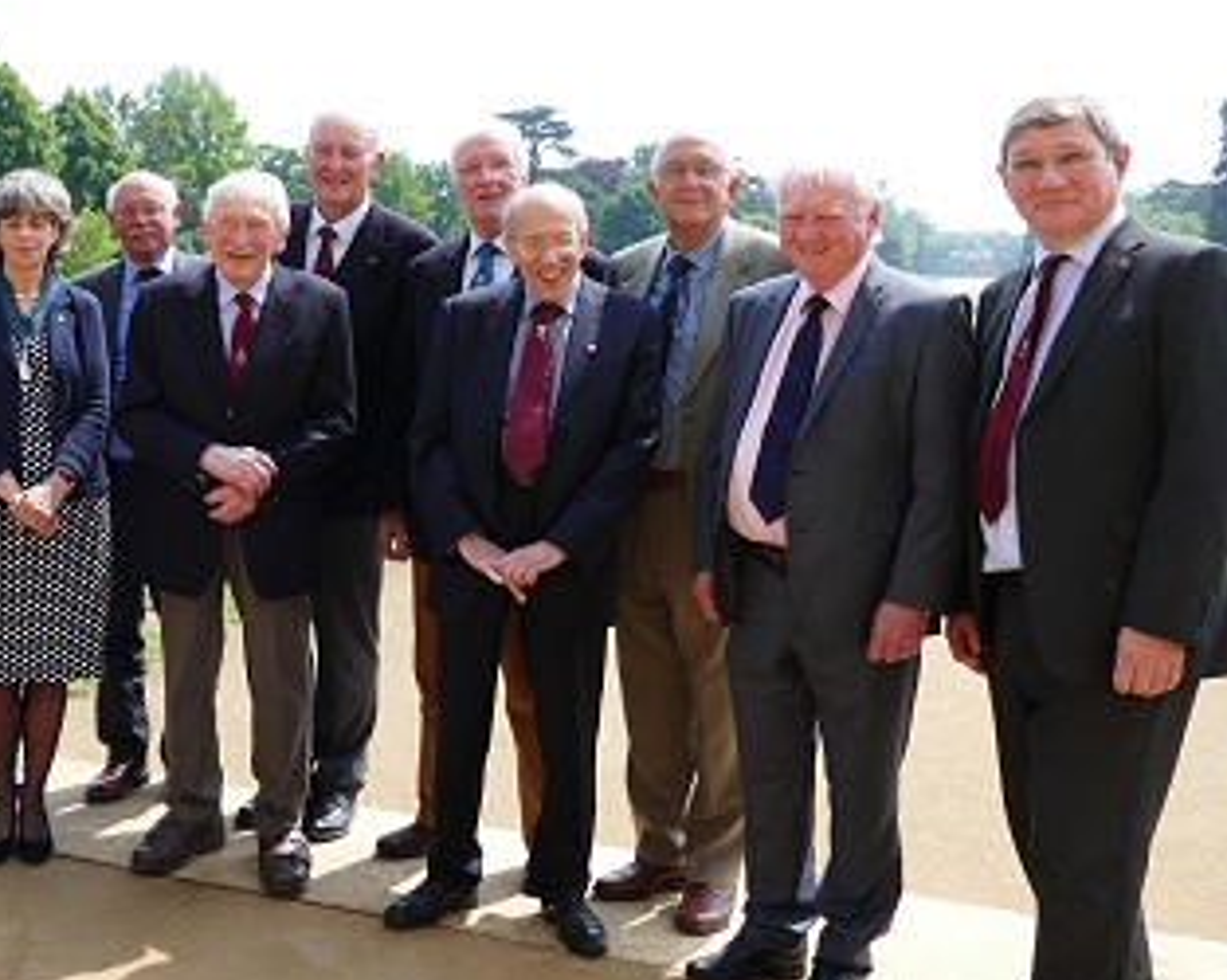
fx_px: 1633
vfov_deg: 33.3
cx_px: 149
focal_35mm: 45
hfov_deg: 38.6
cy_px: 408
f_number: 2.8
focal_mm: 9.12
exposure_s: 1/1000
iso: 125
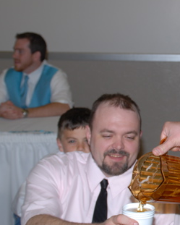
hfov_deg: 16.6
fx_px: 579
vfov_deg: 22.0
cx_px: 241
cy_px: 102
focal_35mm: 87
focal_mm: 24
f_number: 4
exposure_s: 1/60
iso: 100
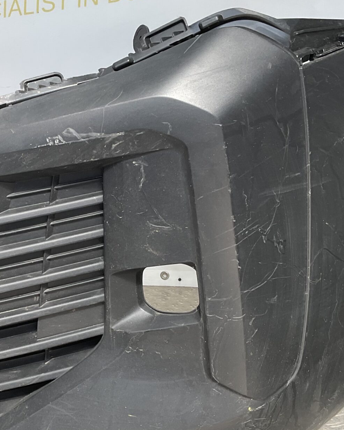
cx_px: 50
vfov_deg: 31.8
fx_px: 751
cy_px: 271
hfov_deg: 25.2
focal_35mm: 59
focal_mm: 3
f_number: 1.8
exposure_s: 1/198
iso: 16
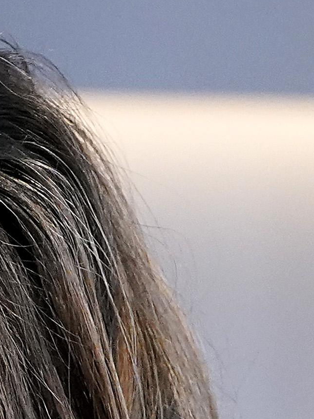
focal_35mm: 1245
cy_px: 862
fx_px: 15054
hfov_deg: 1.2
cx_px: -55
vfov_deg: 1.6
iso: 5000
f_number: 5.6
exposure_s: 1/160
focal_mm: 185
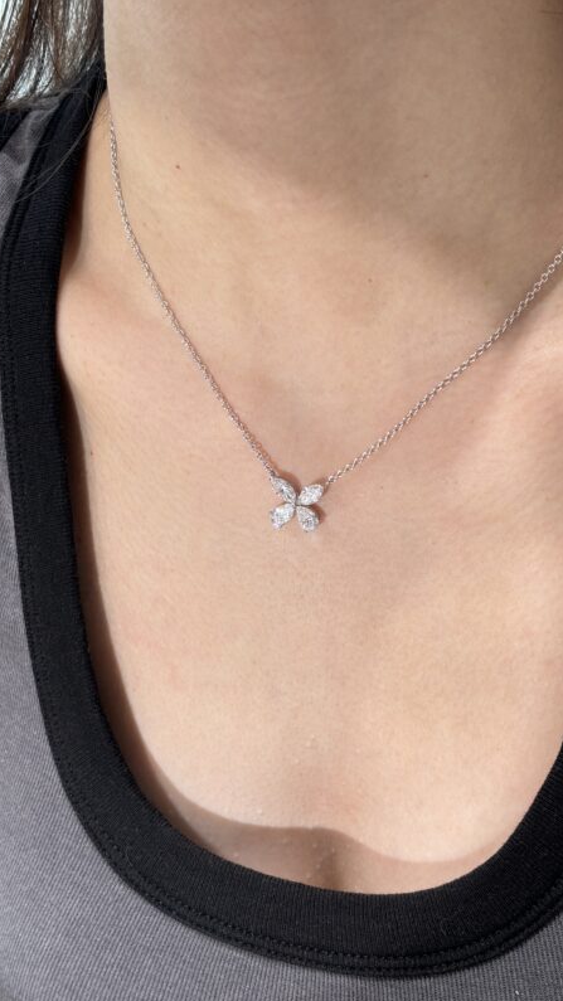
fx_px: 1513
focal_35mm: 57
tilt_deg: -21.3
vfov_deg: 36.6
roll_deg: +2.9
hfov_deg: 21.1
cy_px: 502
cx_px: 297
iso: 25
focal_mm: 5.96
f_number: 1.6
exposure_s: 1/121
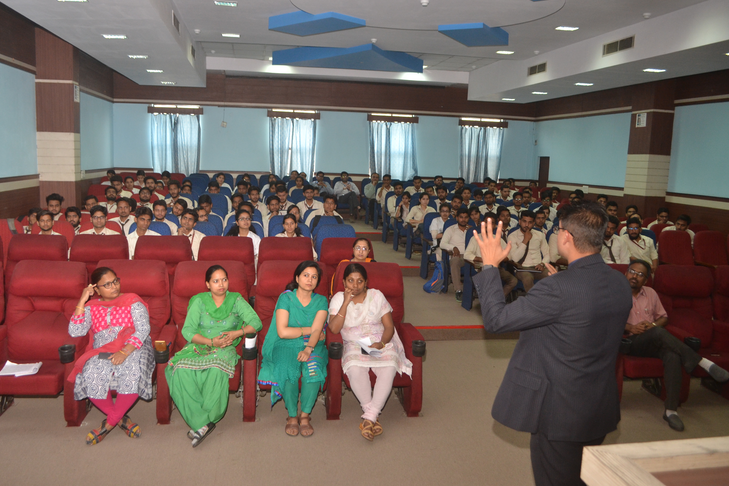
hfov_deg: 60.3
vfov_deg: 42.3
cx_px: 364
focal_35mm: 31
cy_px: 235
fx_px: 628
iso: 800
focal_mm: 20
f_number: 5
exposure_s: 1/60
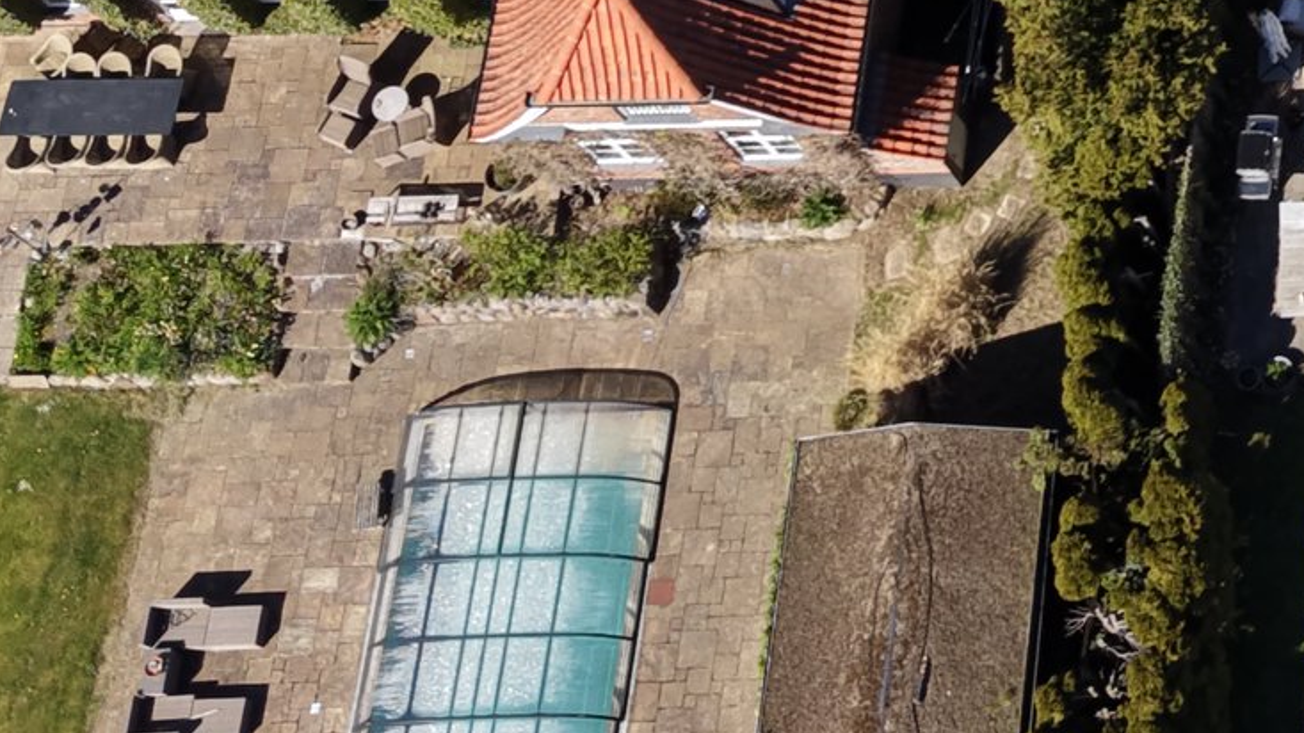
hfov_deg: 17.8
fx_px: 3699
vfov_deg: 10.5
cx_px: 1971
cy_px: -667
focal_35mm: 107
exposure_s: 1/4000
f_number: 1.8
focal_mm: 8.67
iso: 200
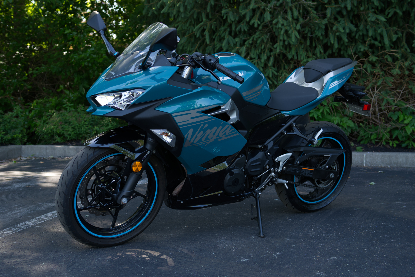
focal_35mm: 35
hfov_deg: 54.4
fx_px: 404
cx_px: 208
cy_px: 138
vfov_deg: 37.9
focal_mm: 35
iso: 100
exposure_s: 1/80
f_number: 4
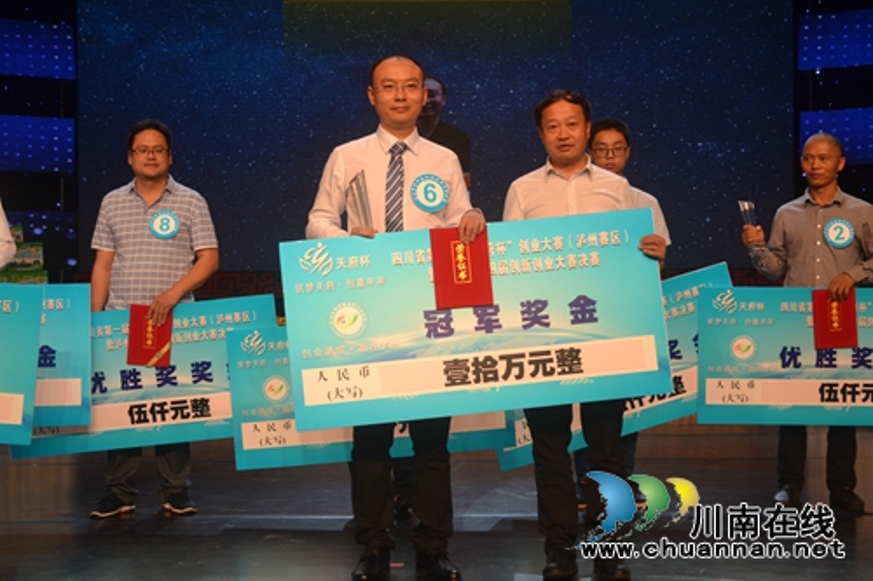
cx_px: 436
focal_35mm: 54
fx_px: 1309
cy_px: 290
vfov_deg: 25.0
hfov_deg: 36.9
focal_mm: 36
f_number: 5.6
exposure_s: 1/125
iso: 250
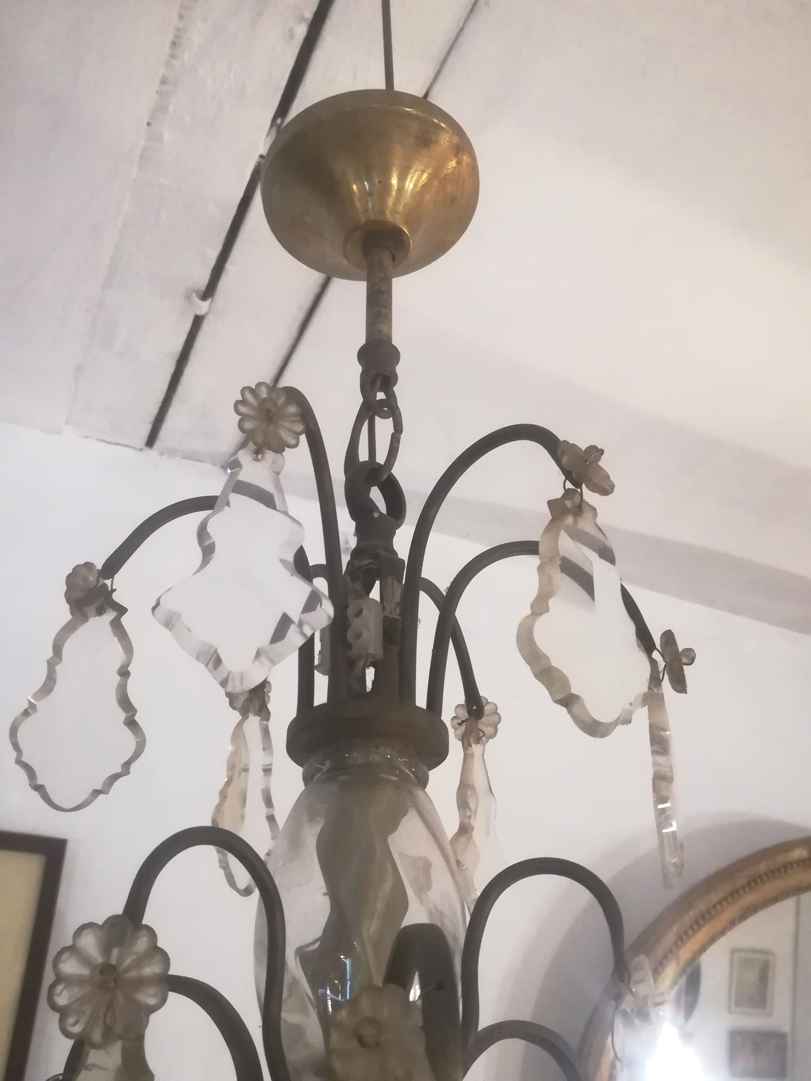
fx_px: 968
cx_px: 406
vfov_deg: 58.4
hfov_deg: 45.4
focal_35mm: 31
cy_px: 540
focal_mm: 3.83
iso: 500
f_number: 2.2
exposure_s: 1/20
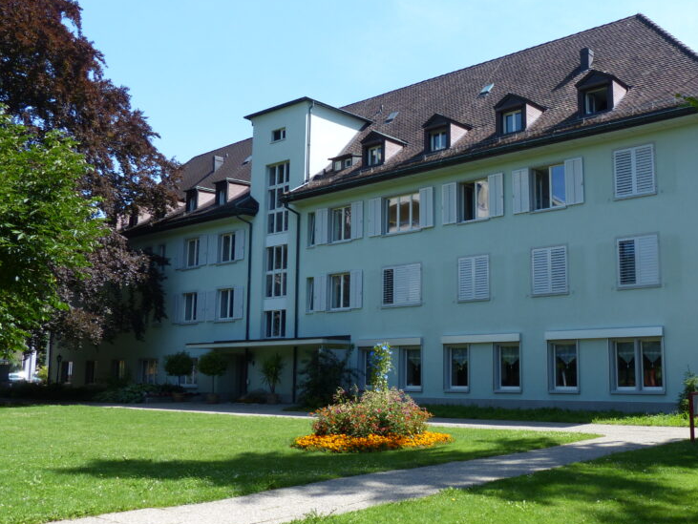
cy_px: 269
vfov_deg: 40.7
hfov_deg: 51.5
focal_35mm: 35
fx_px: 706
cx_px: 474
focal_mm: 4.5
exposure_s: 1/320
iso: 100
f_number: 4
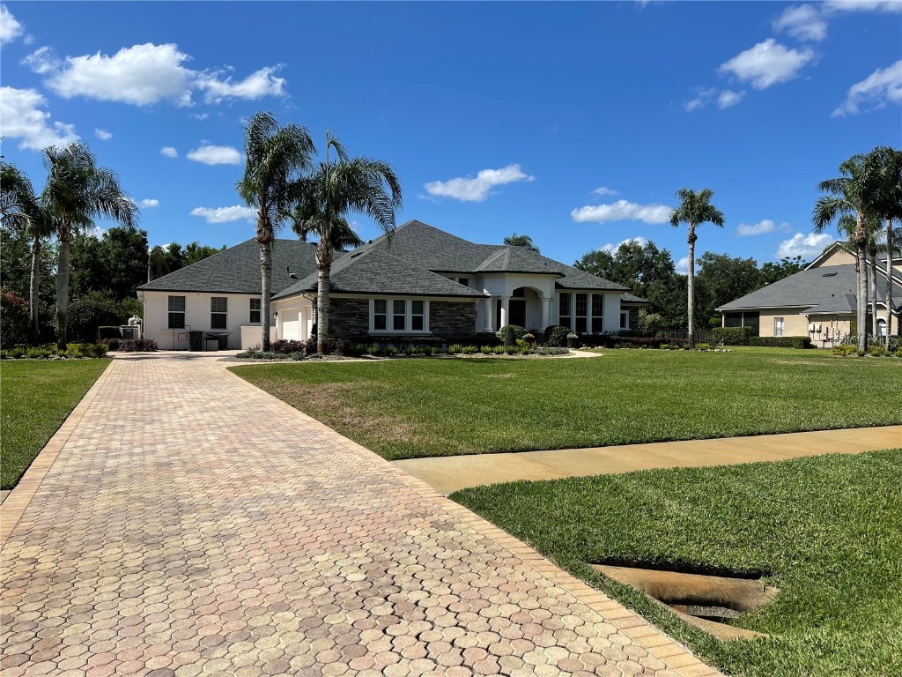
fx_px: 677
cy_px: 338
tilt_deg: +0.1
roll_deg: -0.6
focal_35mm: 26
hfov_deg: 67.3
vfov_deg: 53.1
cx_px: 451
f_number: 1.6
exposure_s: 1/4902
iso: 32
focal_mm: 5.1
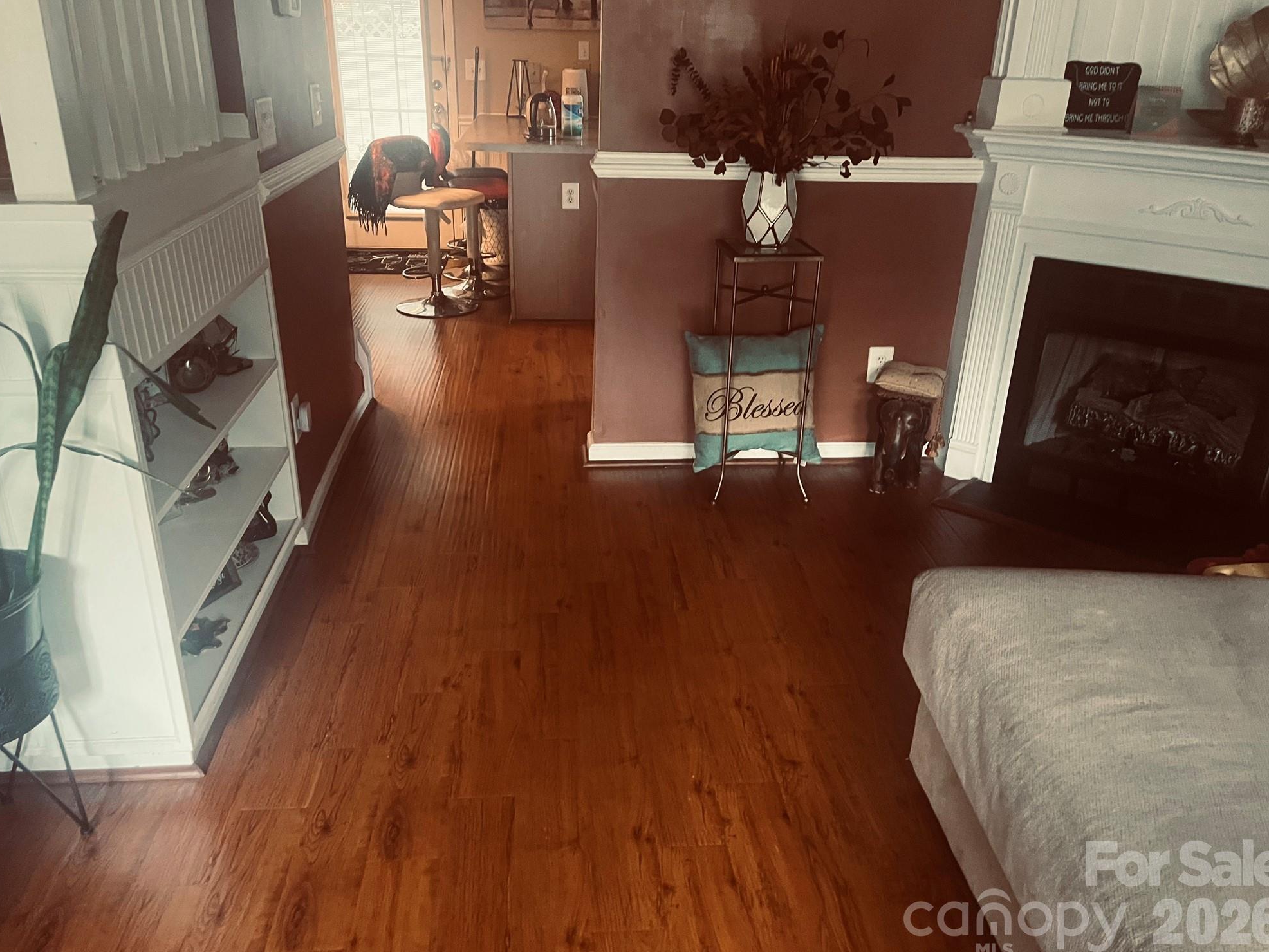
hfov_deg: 65.3
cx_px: 632
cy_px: 473
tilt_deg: -24.4
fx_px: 990
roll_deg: -0.9
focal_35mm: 27
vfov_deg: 51.4
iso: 500
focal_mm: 5.1
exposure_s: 1/40
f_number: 1.6
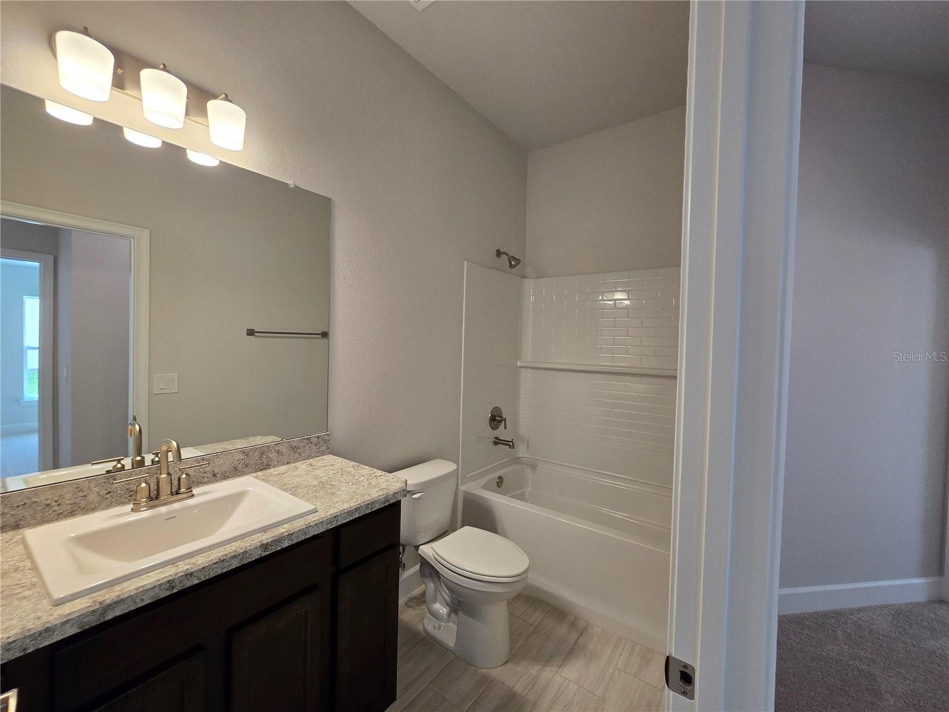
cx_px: 474
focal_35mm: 13
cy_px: 356
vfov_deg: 89.9
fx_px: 356
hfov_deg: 106.2
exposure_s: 1/100
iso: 160
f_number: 2.2
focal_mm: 2.2
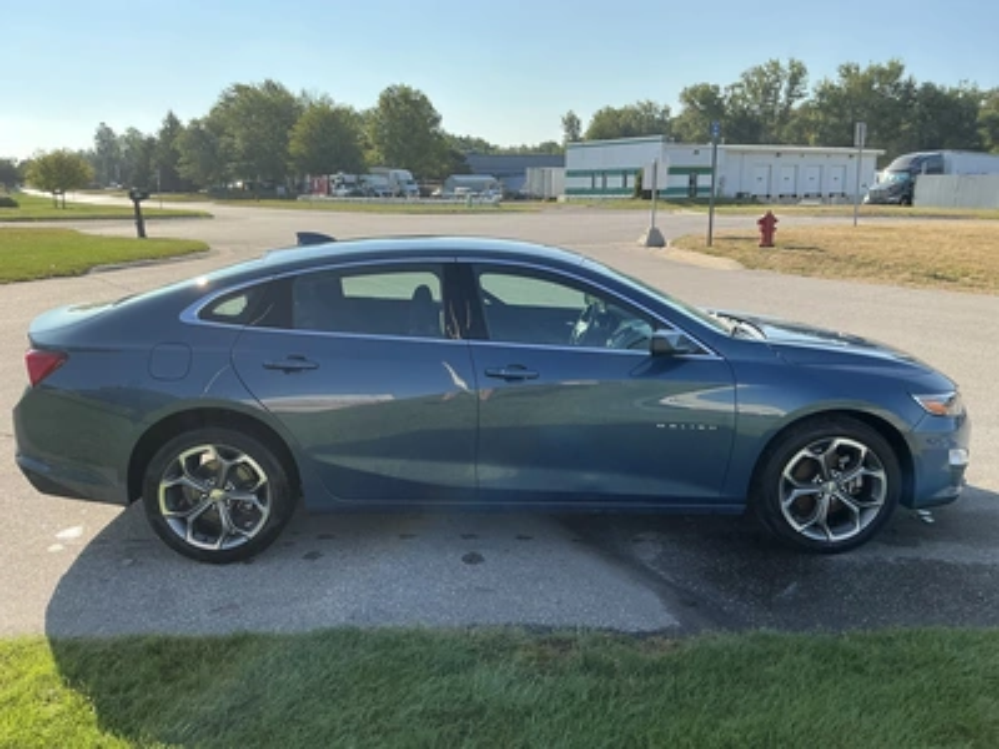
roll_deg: -0.6
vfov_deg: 49.7
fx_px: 808
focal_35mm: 28
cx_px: 500
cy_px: 374
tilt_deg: -11.9
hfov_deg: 63.4
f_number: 1.8
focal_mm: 3
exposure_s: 1/944
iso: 25
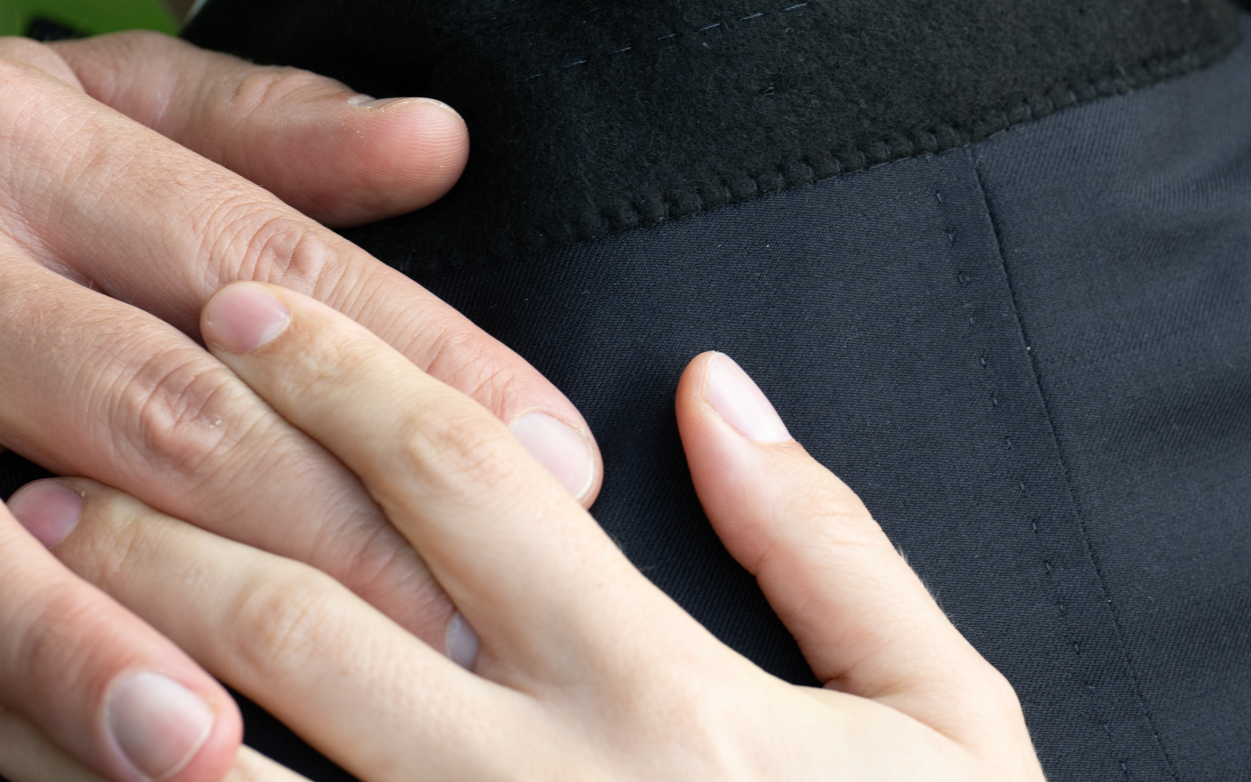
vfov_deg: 6.1
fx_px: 7330
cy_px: -33
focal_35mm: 215
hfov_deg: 9.7
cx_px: 806
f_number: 5
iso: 160
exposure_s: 1/125
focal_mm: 85
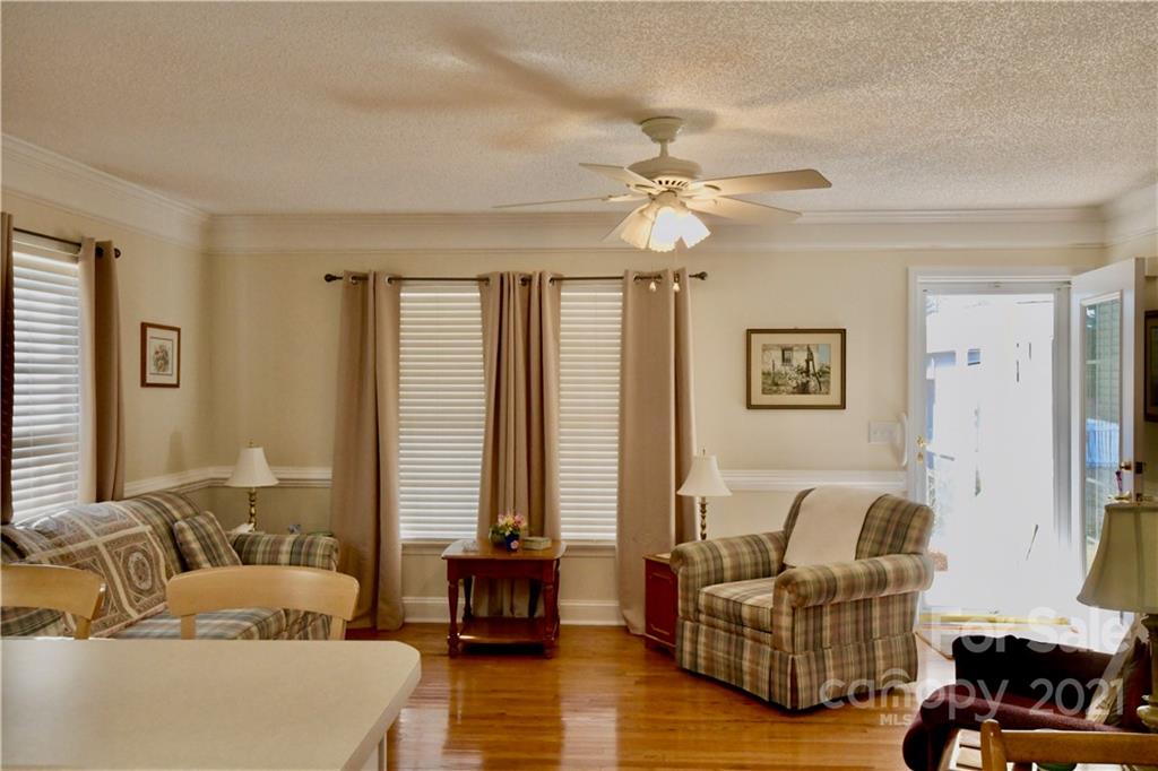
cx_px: 579
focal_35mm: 30
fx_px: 965
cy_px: 386
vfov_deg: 43.6
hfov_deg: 61.9
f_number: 16
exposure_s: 1/30
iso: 1800
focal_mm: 20
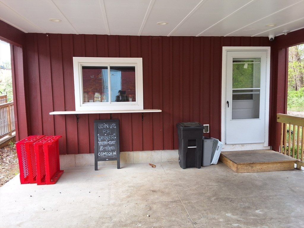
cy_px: 114
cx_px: 152
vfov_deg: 49.7
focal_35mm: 28
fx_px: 246
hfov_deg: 63.4
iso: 32
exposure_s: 1/190
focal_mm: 2.91
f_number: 1.9
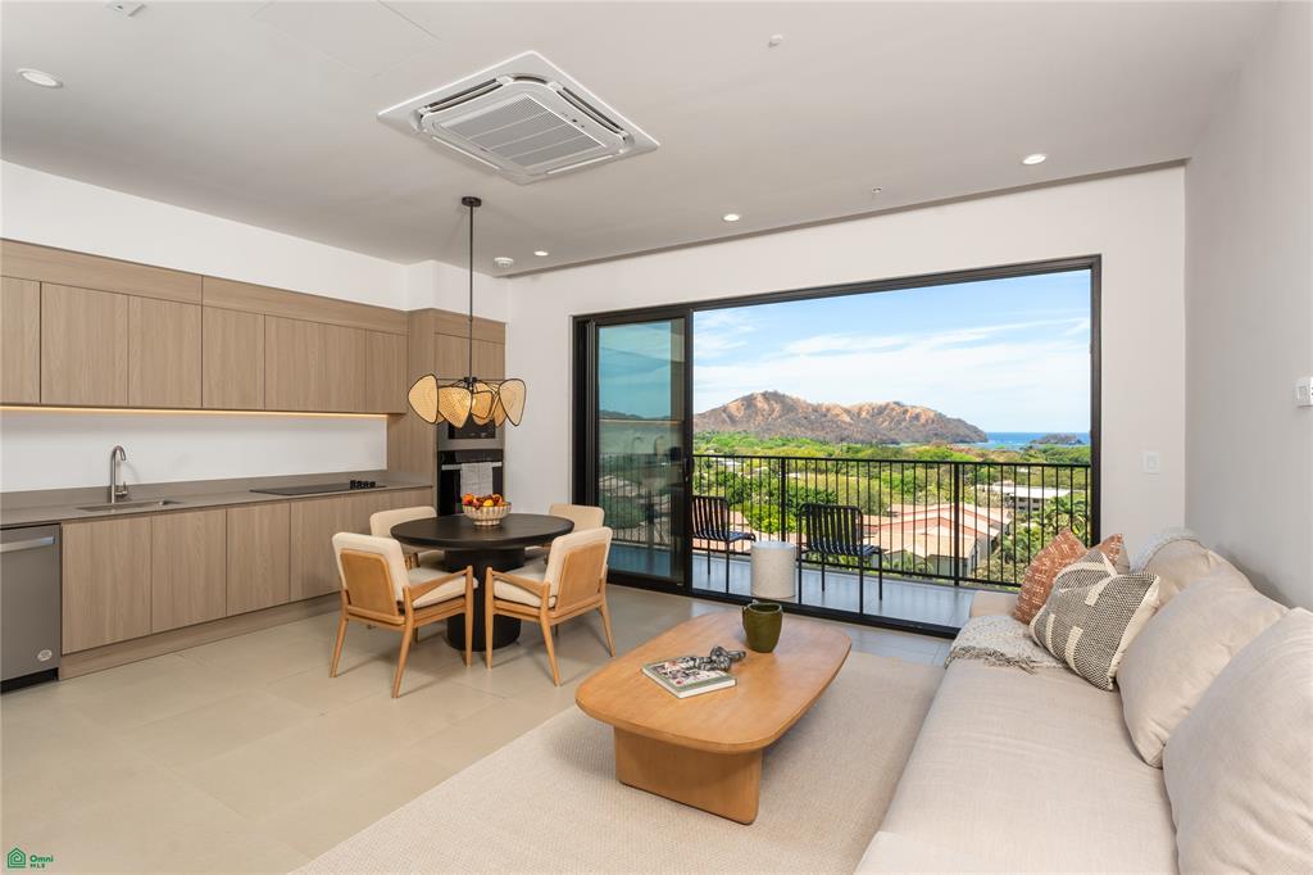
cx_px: 656
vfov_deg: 70.1
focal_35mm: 17
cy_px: 438
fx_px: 623
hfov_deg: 93.0
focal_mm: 17.1
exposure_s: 1/100
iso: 100
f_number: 9
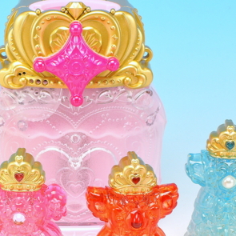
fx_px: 1041
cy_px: 160
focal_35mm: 135
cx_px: 74
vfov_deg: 12.9
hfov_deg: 12.9
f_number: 7.3
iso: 80
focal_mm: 16
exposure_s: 1.3
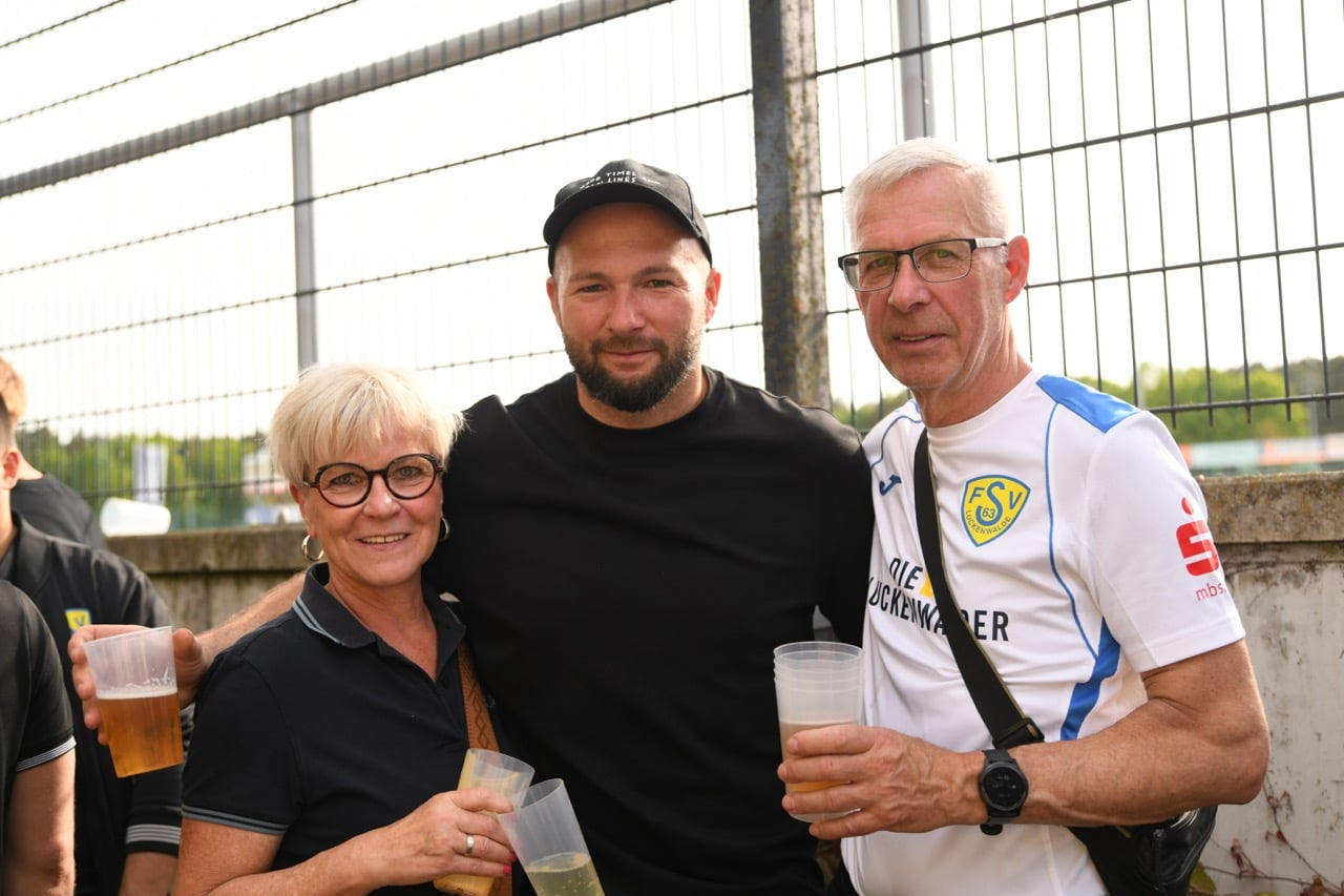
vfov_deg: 35.0
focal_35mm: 38
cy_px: 448
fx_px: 1418
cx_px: 672
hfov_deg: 50.7
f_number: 2.8
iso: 280
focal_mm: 38
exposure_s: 1/1000
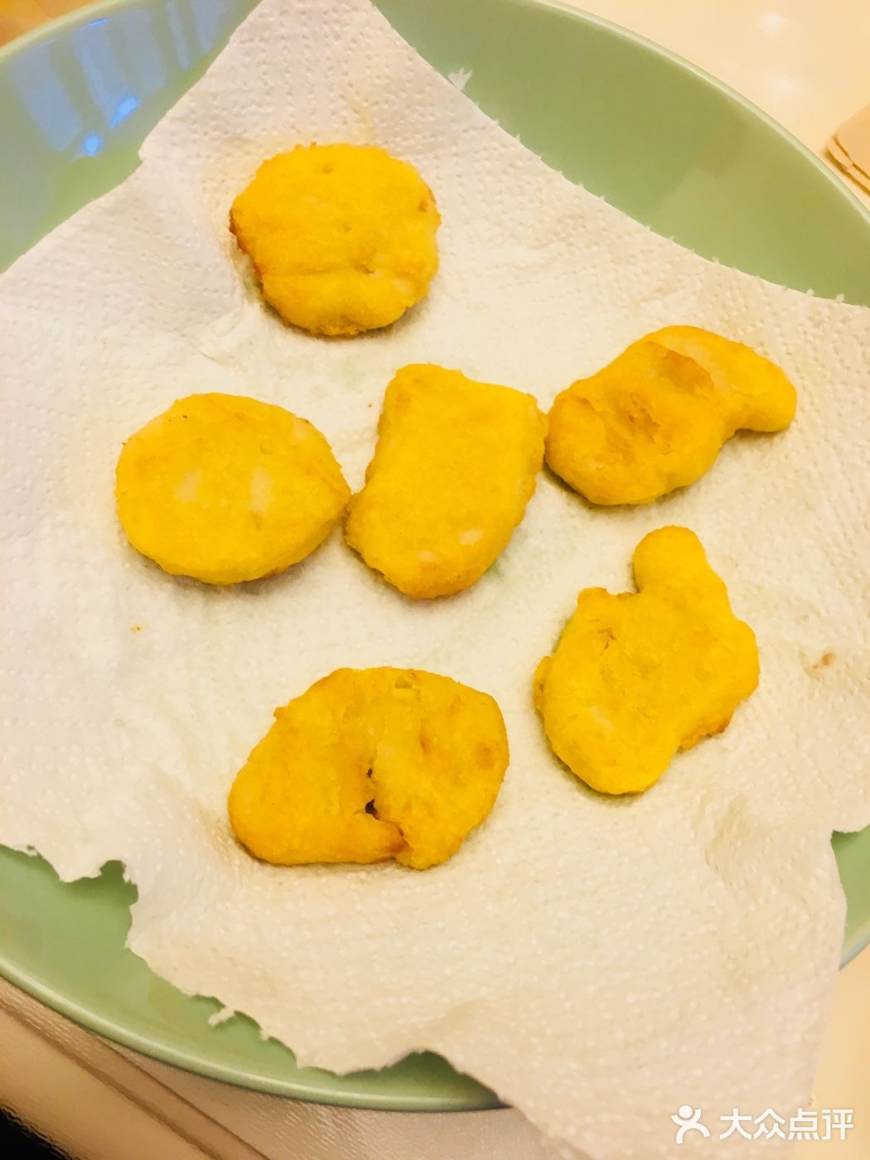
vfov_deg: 61.7
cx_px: 435
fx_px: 972
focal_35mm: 29
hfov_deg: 48.2
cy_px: 580
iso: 80
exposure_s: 1/33
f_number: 2.2
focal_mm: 4.15
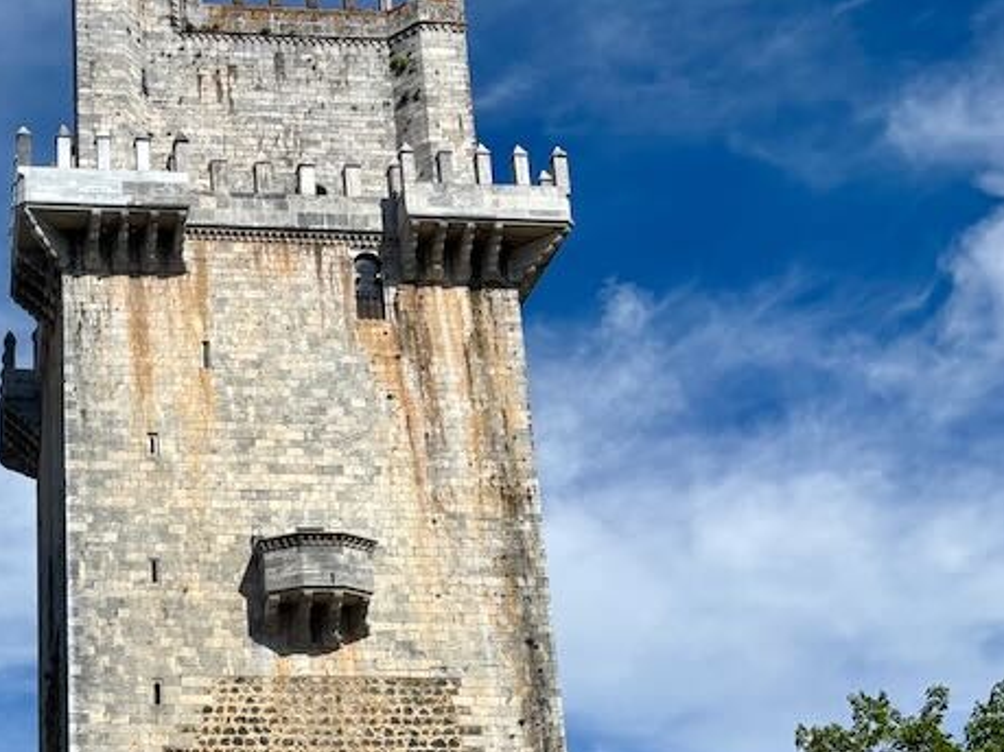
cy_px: 730
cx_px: 59
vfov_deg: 24.2
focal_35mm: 58
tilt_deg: +17.5
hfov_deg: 31.3
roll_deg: +0.0
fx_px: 1682
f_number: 1.6
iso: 50
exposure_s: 1/5348
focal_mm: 5.96
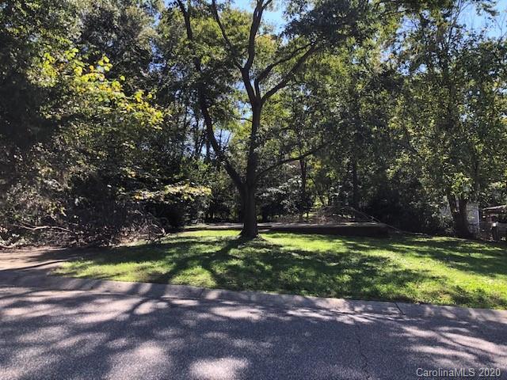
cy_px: 190
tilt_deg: +1.7
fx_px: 410
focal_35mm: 28
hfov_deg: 63.4
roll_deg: +0.9
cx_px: 254
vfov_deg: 49.7
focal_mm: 4
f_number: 1.8
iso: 20
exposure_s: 1/316
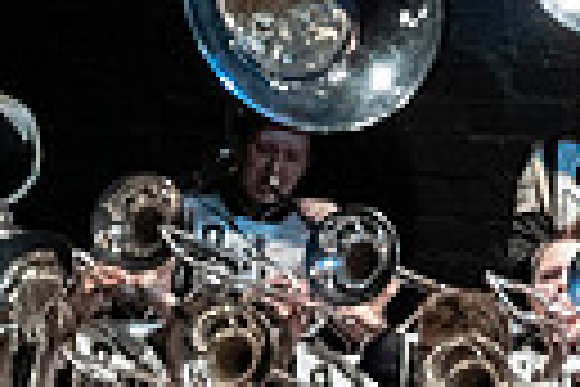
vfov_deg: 1.4
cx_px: -112
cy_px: 680
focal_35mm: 975
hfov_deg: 2.1
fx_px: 15707
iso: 4000
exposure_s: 1/500
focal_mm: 145
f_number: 4
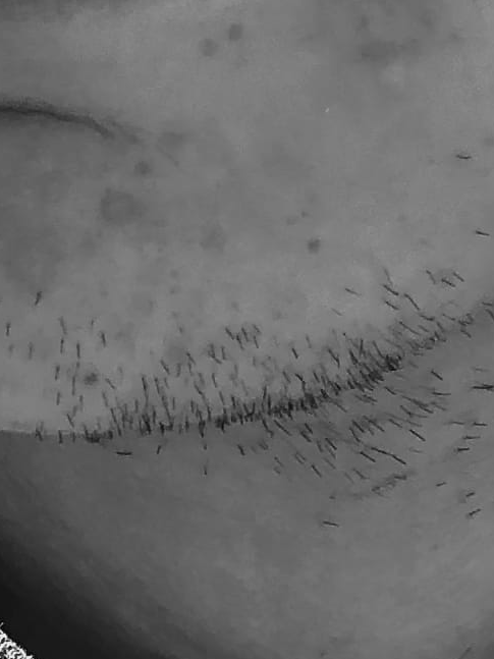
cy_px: -214
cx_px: 353
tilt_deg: -1.2
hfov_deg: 4.6
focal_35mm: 324
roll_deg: -2.9
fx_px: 6167
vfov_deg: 6.1
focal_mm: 6
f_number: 2.4
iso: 16
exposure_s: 1/277
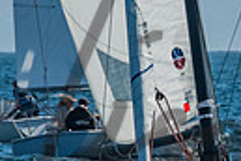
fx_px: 10027
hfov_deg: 1.4
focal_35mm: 1498
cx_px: 469
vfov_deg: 0.9
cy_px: -7
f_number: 10
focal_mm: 175
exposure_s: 1/640
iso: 400
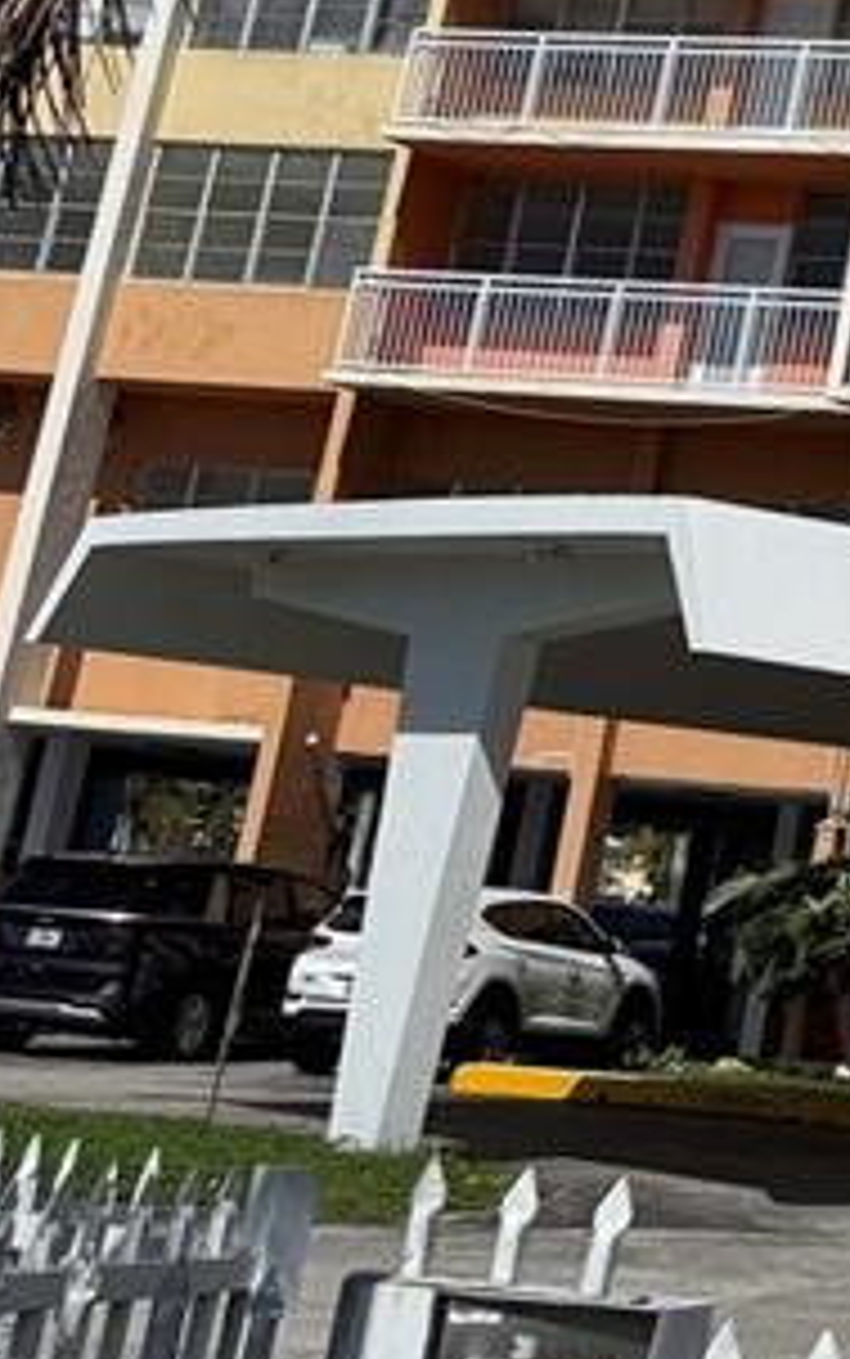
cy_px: -662
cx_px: 1826
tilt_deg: +19.8
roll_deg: -7.5
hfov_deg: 11.4
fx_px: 3740
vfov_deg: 18.3
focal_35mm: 101
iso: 80
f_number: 1.78
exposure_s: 1/10309
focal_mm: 6.76
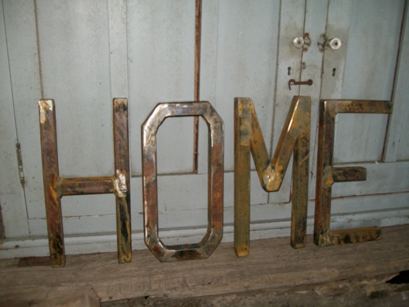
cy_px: 154
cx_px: 204
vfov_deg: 39.7
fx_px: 425
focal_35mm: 36
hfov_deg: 51.4
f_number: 2.7
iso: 80
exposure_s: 1/30
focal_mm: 6
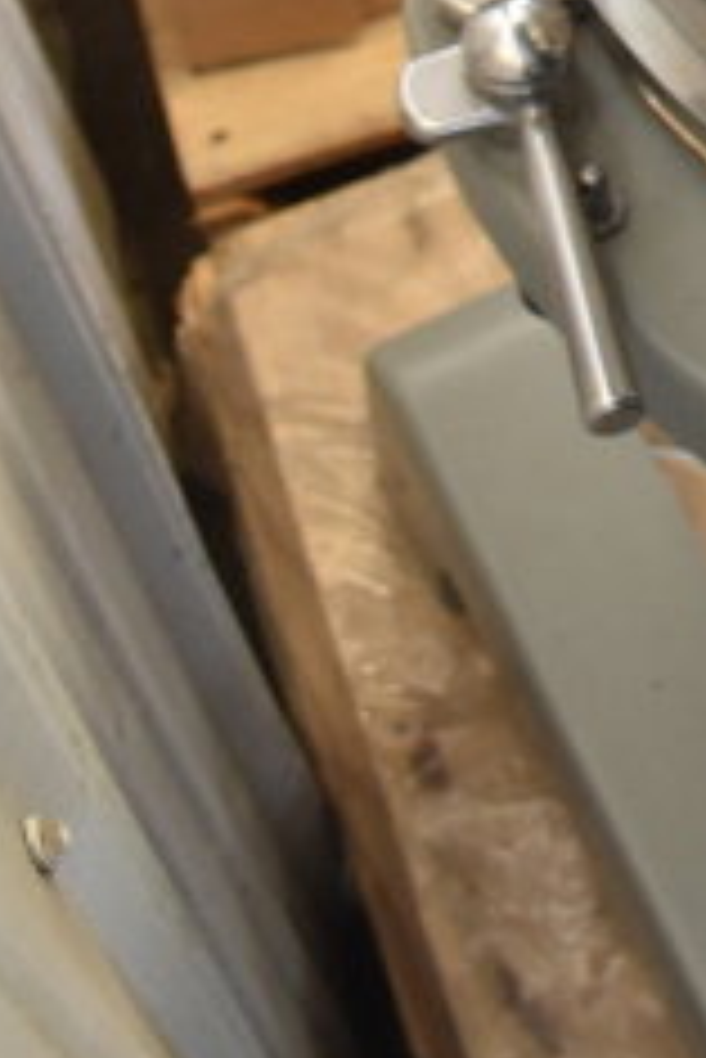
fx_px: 3084
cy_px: -579
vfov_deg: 17.3
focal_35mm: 105
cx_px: 1183
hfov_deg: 12.2
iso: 1000
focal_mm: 18
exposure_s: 1/30
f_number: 3.5
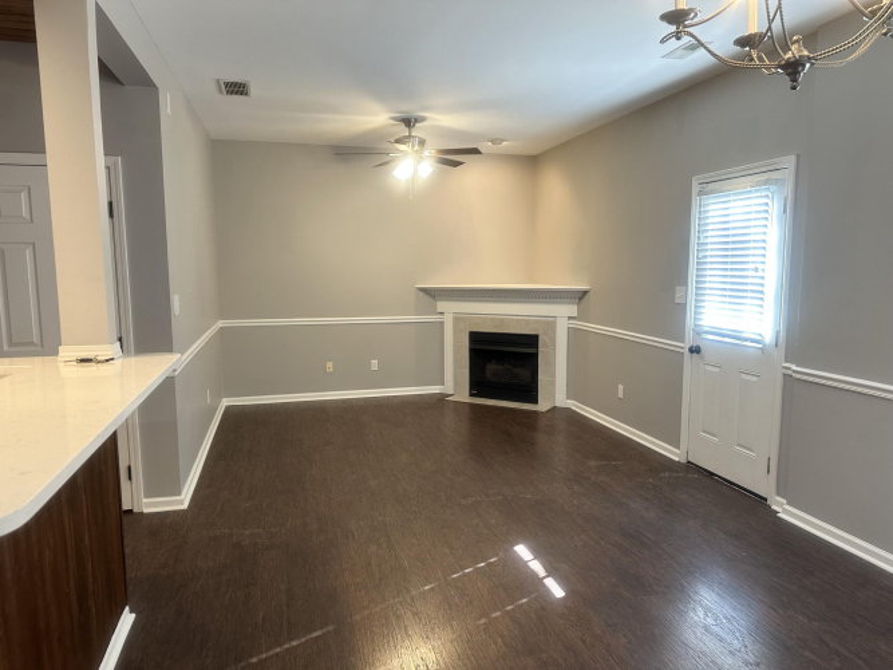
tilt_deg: -7.0
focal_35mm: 24
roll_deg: -0.1
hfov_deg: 71.6
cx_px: 446
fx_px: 619
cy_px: 335
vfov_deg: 56.8
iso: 160
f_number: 1.78
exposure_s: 1/60
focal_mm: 6.86
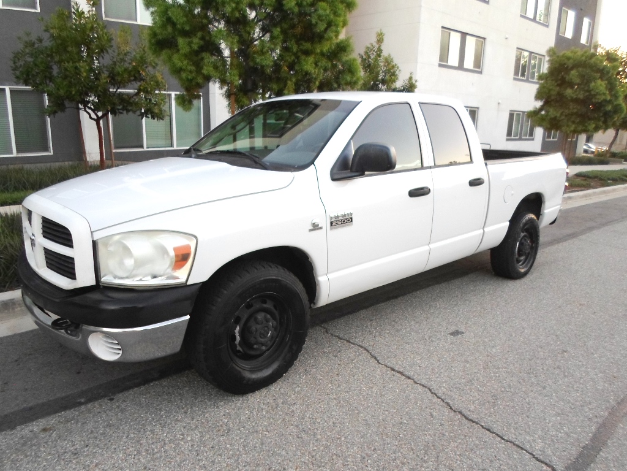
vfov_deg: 54.9
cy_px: 236
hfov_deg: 69.4
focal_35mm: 25
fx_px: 453
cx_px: 314
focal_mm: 4.5
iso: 80
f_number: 2.5
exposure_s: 1/60
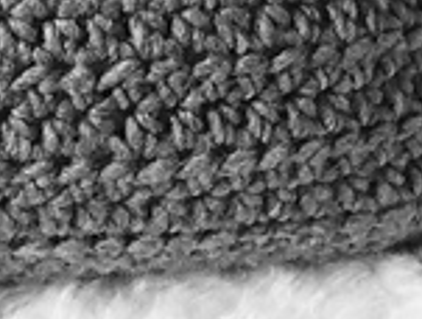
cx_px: 143
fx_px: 1601
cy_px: -210
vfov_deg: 10.8
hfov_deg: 15.0
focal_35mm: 131
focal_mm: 5.5
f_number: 3.5
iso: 400
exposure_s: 1/30
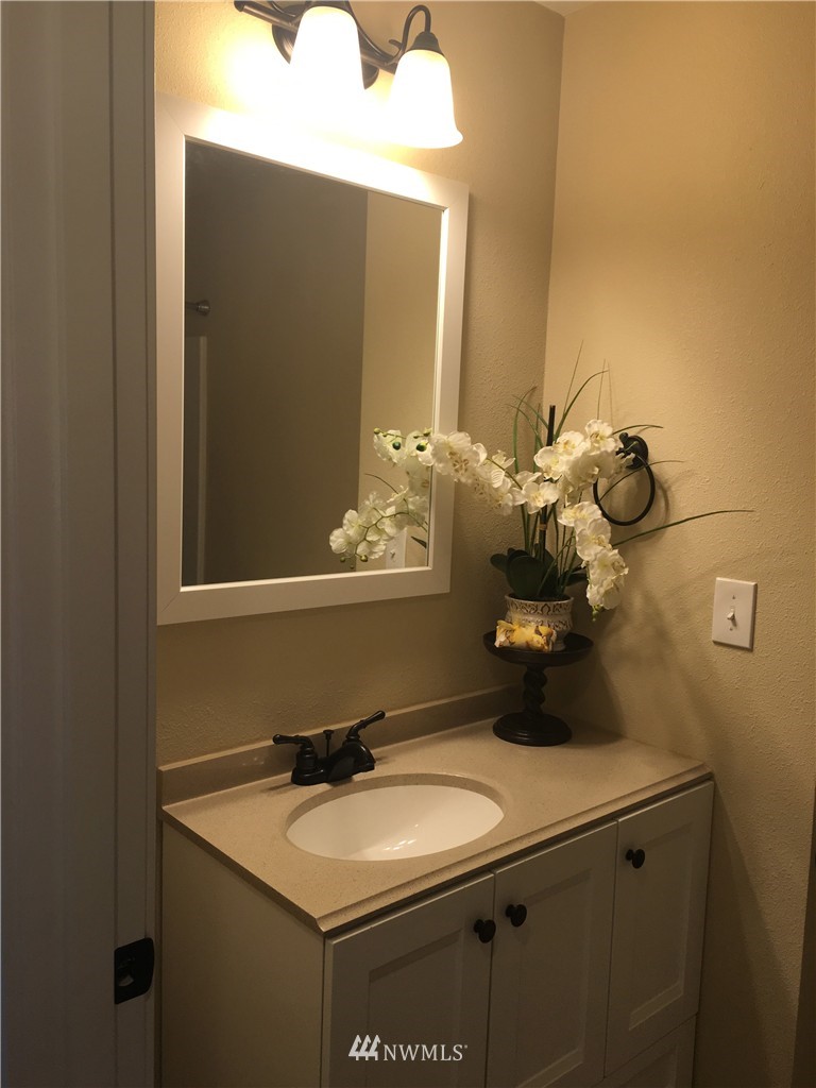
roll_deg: -2.3
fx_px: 911
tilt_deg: -7.0
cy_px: 544
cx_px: 408
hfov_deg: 48.2
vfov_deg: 61.7
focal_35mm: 29
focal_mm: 4.15
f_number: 2.2
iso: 40
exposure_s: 1/30
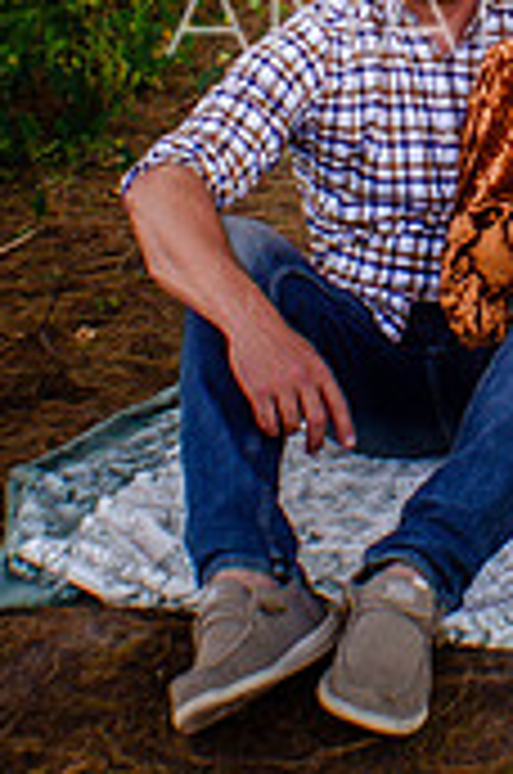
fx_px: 2940
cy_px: -135
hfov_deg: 9.8
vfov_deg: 14.6
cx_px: 666
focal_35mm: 137
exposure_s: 1/60
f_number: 4
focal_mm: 35
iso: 560
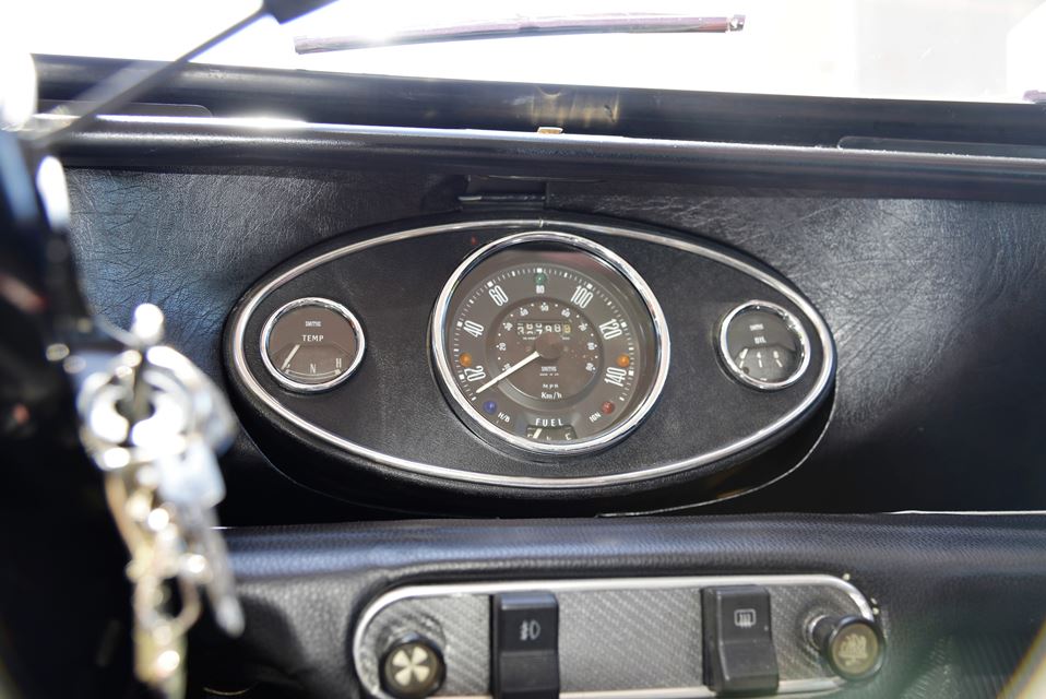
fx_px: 988
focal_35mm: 34
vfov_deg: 38.9
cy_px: 350
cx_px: 523
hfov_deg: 55.8
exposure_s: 1/125
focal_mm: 34
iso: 360
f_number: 4
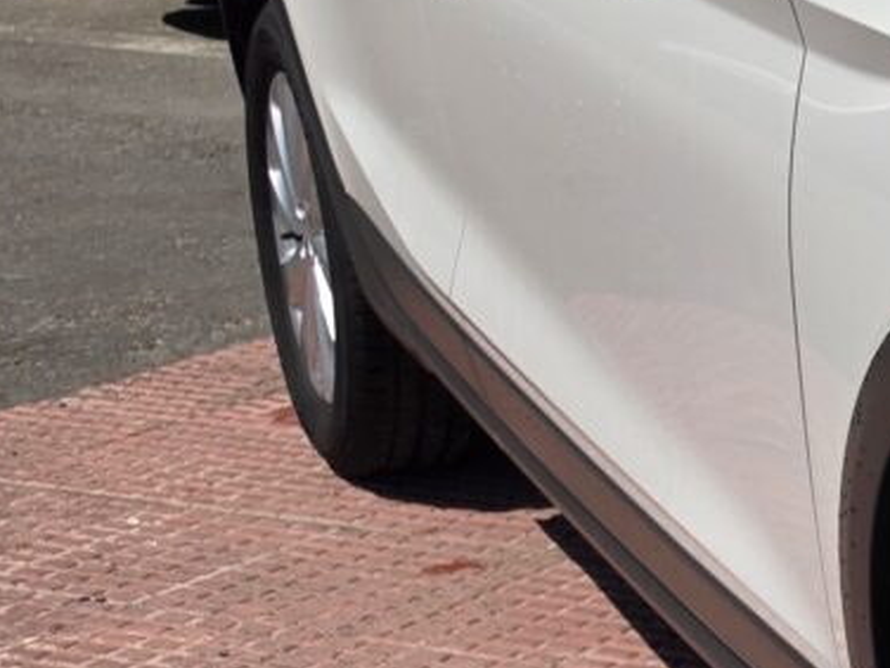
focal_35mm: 98
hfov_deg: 15.3
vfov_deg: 15.1
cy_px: 362
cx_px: 1870
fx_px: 2520
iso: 32
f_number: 1.4
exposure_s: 1/7939
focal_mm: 6.5
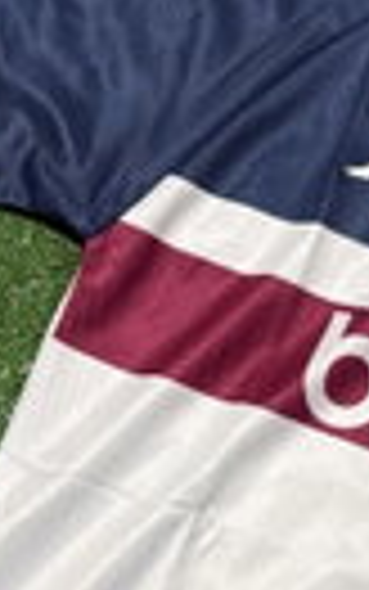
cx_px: 549
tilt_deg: -82.2
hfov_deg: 11.3
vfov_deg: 17.8
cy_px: 678
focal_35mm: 112
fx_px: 1800
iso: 250
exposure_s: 1/50
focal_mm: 5.96
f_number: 1.6
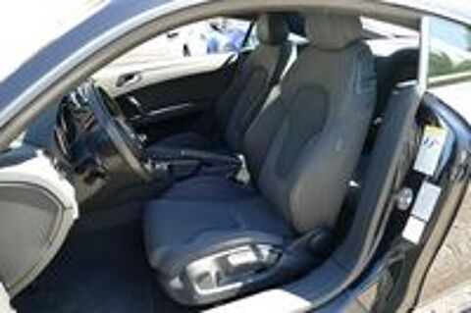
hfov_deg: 71.6
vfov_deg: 51.2
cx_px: 236
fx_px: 327
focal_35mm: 25
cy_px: 156
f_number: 2.8
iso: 125
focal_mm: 9.12
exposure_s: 1/100
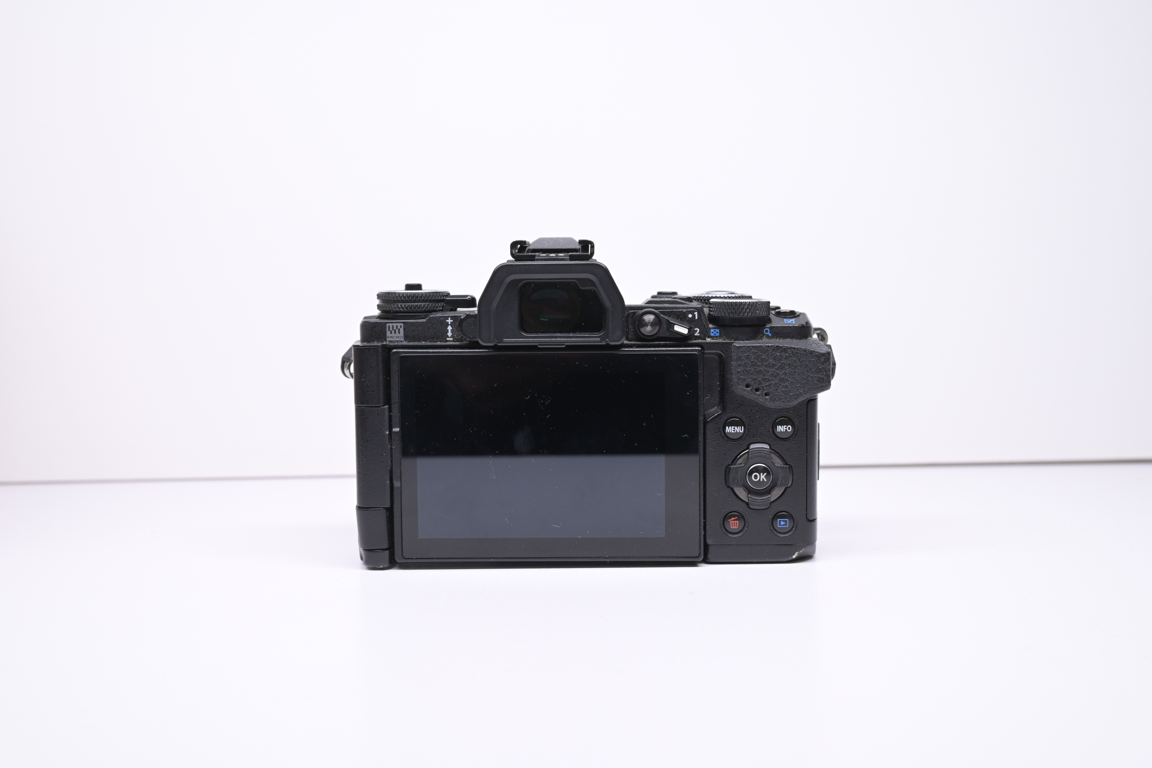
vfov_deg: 33.4
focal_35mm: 40
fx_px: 1280
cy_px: 384
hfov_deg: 48.5
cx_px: 576
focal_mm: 40
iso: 640
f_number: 9
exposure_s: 1/40
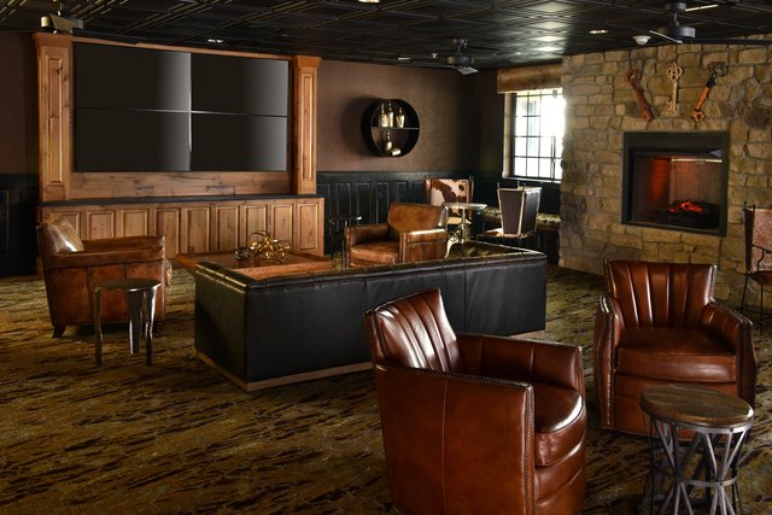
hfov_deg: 55.8
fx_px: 729
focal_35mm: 34
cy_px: 258
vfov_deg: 38.9
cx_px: 386
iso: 250
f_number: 13
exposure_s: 1.3
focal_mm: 34
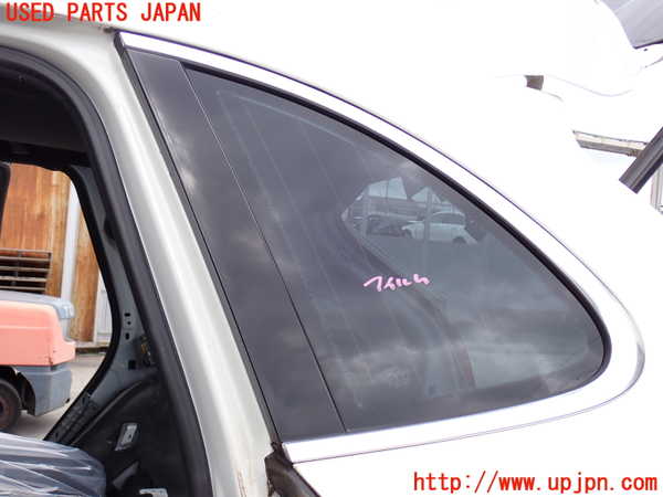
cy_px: 248
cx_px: 332
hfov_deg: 45.8
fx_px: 785
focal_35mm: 41
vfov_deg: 35.1
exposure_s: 1/200
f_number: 4
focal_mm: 7.31
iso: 100
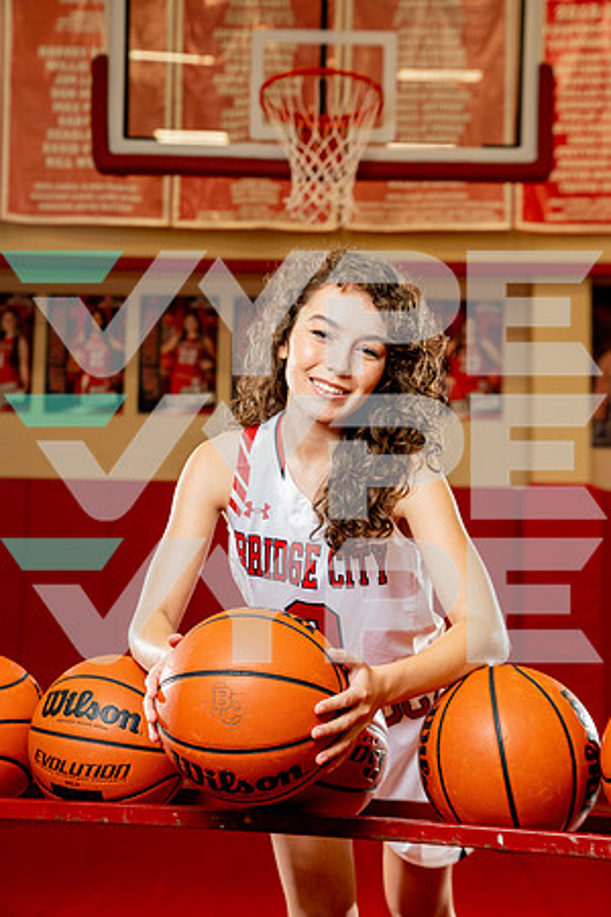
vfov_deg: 35.1
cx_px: 306
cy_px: 458
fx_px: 1451
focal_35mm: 57
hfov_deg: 23.8
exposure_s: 1/250
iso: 500
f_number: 4.5
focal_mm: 57
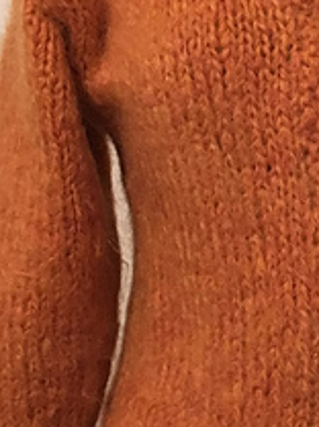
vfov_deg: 22.0
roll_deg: -1.1
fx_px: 1097
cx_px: 372
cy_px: 190
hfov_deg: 16.0
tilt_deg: -9.4
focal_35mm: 89
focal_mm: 4.15
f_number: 2.2
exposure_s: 1/15
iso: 200
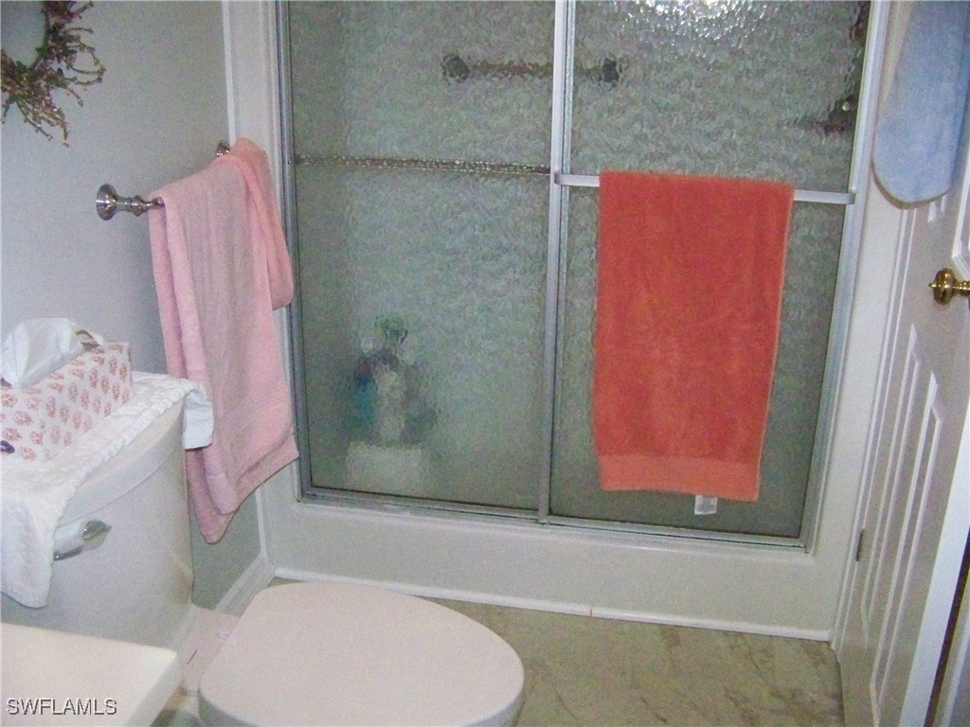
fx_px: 1009
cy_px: 364
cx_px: 485
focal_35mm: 36
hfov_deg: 51.4
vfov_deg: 39.7
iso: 1600
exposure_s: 1/500
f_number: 2.8
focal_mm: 5.85
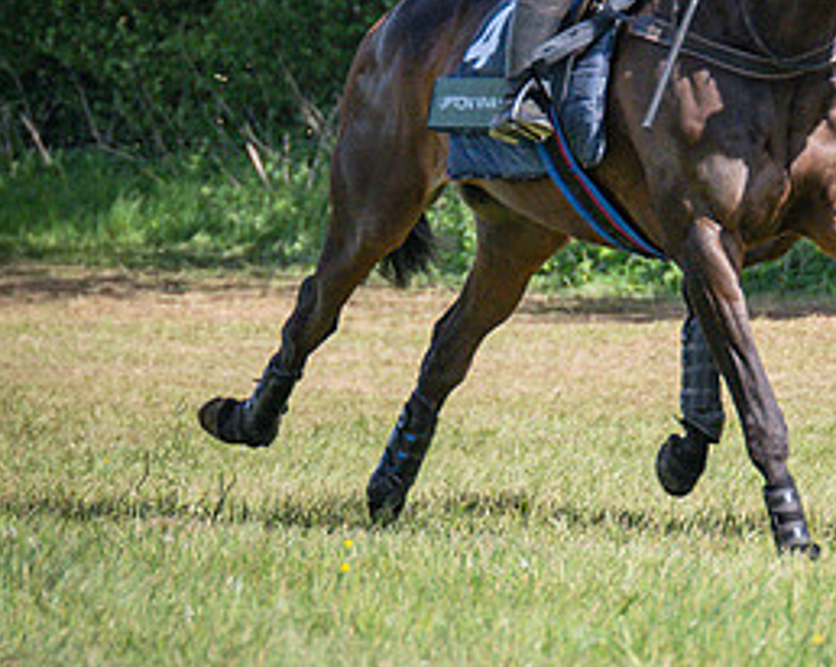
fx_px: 15749
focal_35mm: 637
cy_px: 167
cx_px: 439
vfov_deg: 2.4
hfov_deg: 3.0
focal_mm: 105
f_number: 4
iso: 400
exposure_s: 1/2000
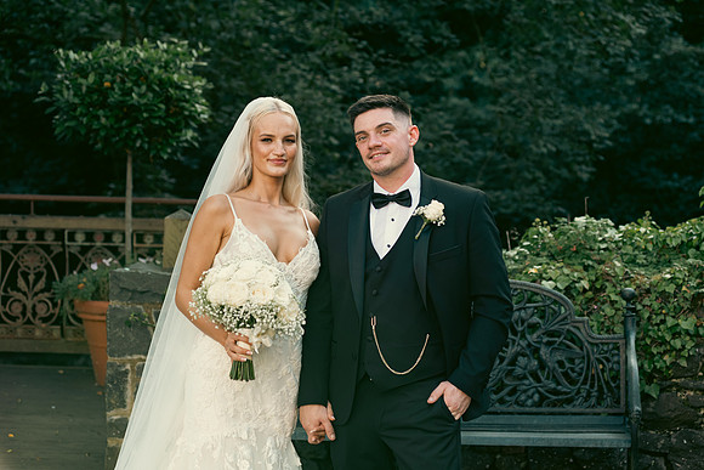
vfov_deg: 17.1
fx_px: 1565
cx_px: 352
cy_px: 235
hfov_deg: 25.4
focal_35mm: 80
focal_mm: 80
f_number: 3.5
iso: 200
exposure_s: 1/200
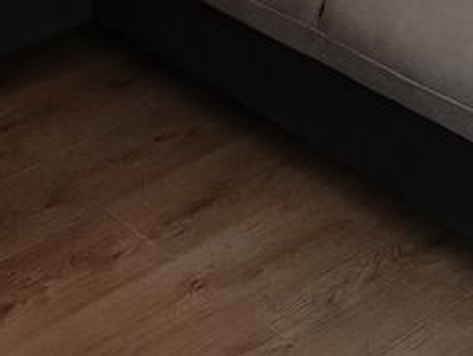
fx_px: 1506
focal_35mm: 110
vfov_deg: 12.7
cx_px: 224
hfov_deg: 17.8
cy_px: -193
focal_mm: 4.05
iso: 320
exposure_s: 1/50
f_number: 1.8
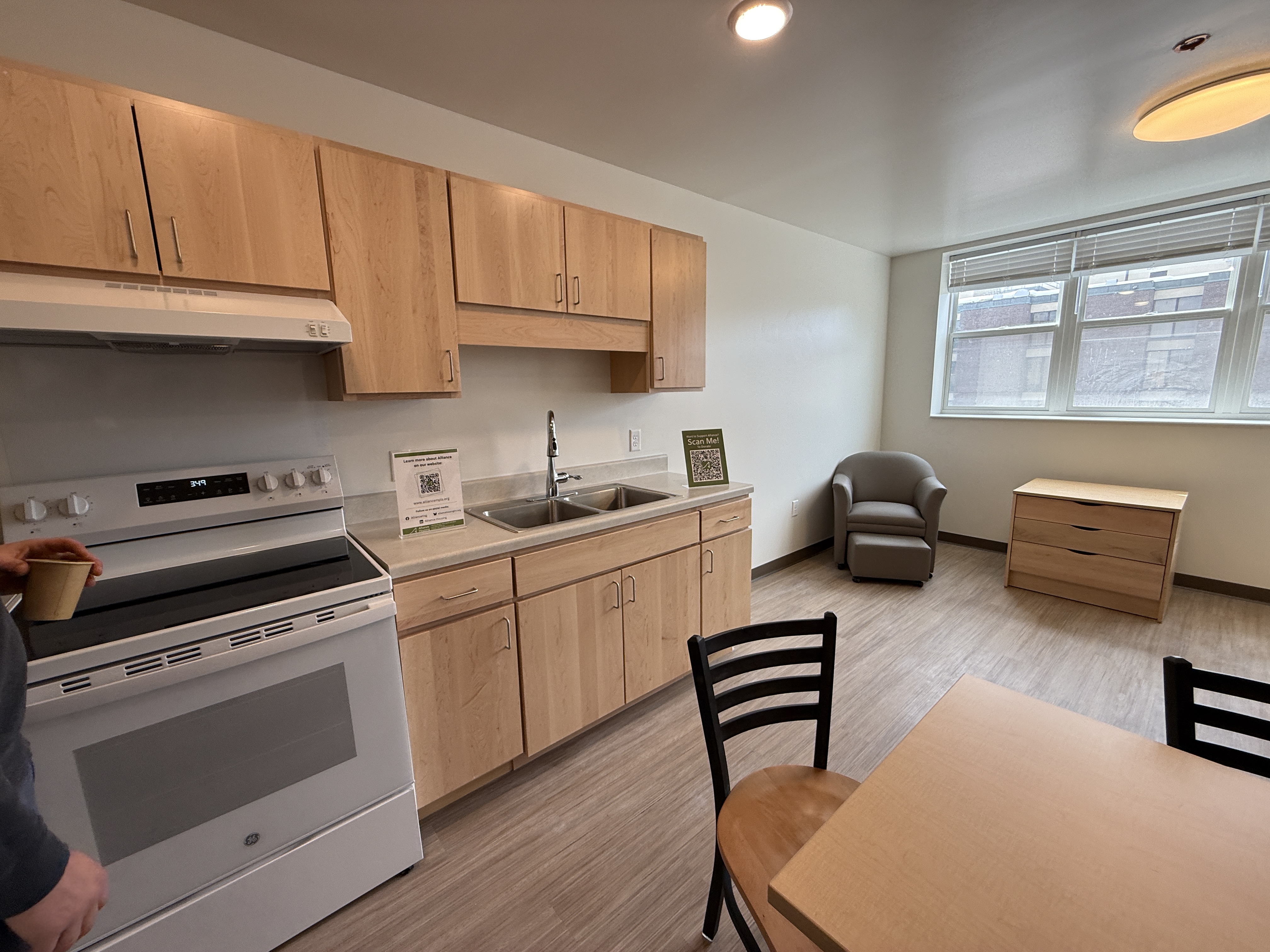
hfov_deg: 102.1
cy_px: 476
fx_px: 514
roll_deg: +1.3
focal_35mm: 14
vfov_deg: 85.7
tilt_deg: -9.0
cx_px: 635
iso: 80
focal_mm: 2.22
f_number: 2.2
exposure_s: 1/120
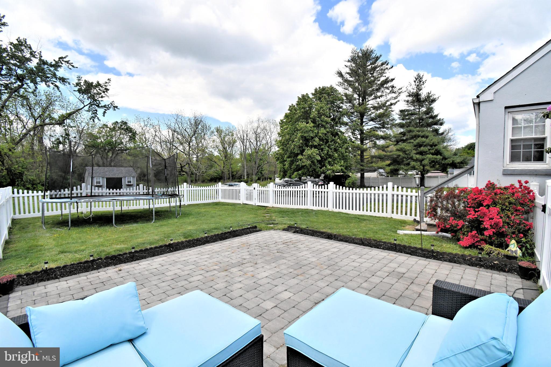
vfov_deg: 77.3
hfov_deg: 100.4
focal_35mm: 15
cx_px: 276
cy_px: 184
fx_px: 230
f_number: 7.1
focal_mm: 10
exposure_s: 1/5000
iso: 2000
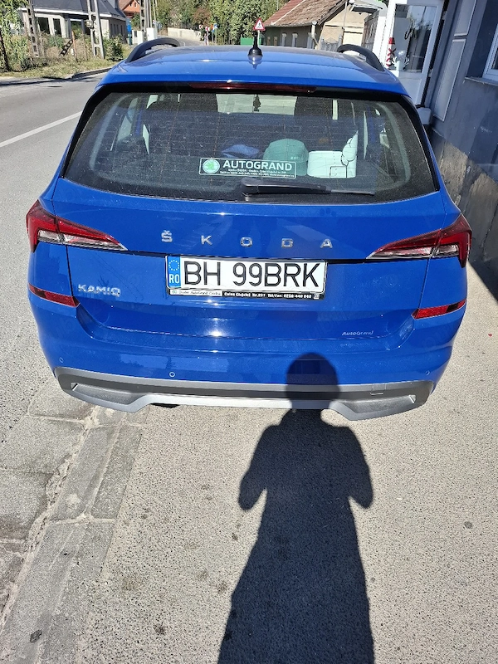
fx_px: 441
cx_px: 249
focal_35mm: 23
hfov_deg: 58.9
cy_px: 332
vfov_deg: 73.9
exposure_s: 1/1667
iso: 50
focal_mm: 5.54
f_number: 1.8
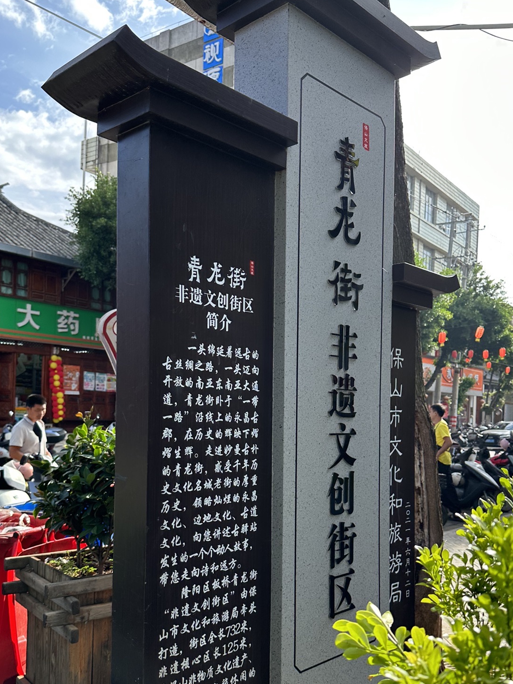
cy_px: 412
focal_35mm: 33
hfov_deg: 42.9
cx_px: 274
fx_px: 652
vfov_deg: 54.9
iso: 80
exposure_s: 1/1157
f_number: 1.78
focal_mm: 6.86
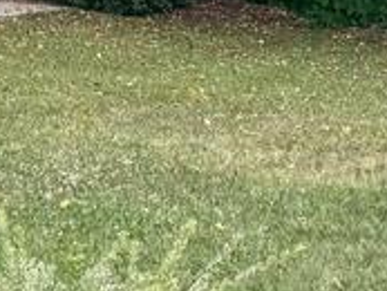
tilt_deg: +2.0
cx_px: -459
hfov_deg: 11.9
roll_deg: -1.0
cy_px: -242
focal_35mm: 142
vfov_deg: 9.9
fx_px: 1589
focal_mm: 6.76
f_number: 1.78
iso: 80
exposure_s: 1/448
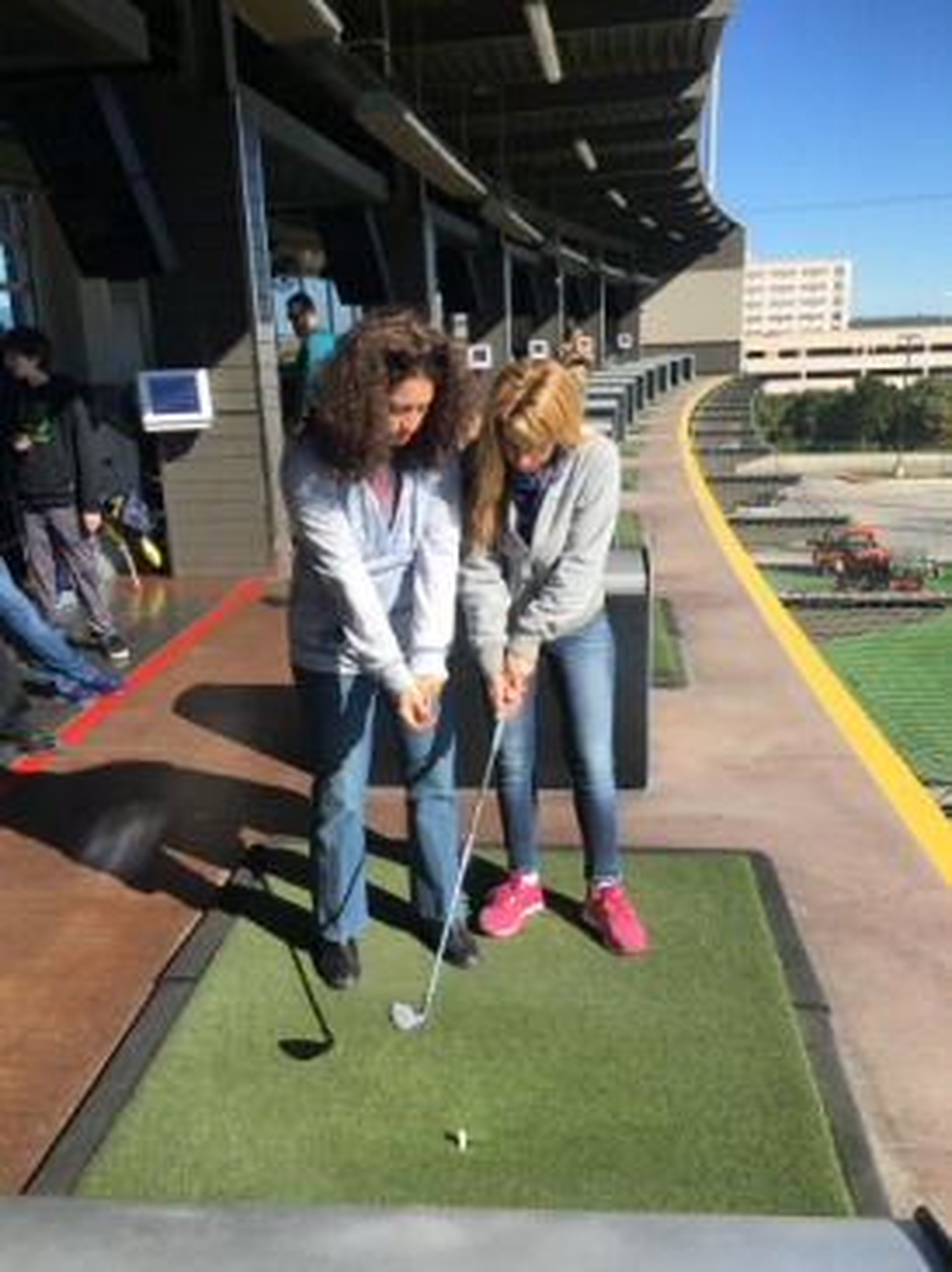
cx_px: 476
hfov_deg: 48.2
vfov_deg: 61.7
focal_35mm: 29
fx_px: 1065
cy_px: 636
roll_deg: +2.8
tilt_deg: -13.9
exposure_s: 1/1183
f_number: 2.2
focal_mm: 4.15
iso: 25
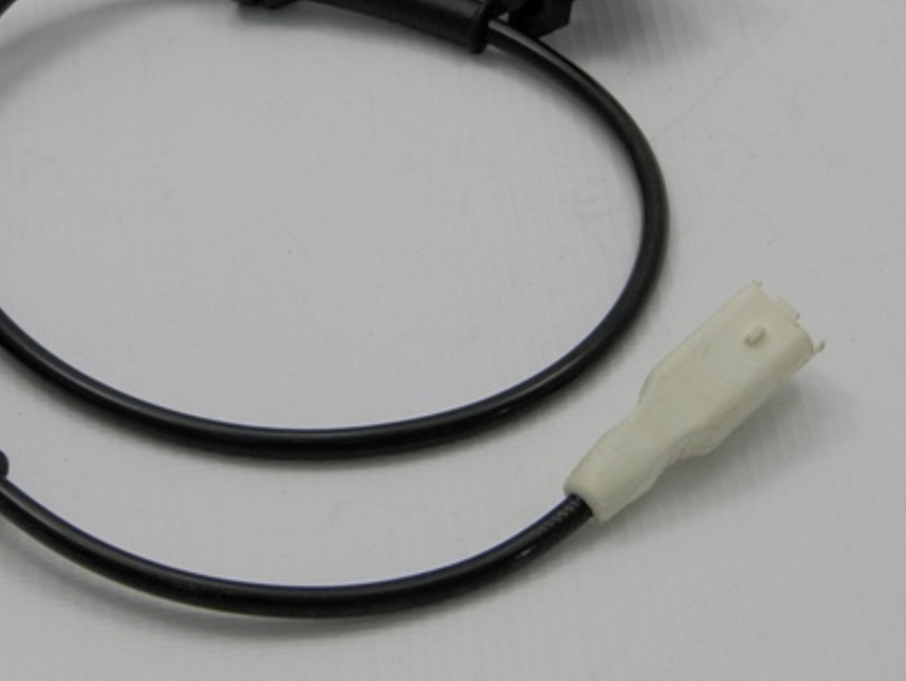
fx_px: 3352
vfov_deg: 11.6
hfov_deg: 15.4
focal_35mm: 128
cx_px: 323
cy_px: 245
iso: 125
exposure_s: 1/160
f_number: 4.2
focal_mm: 14.6
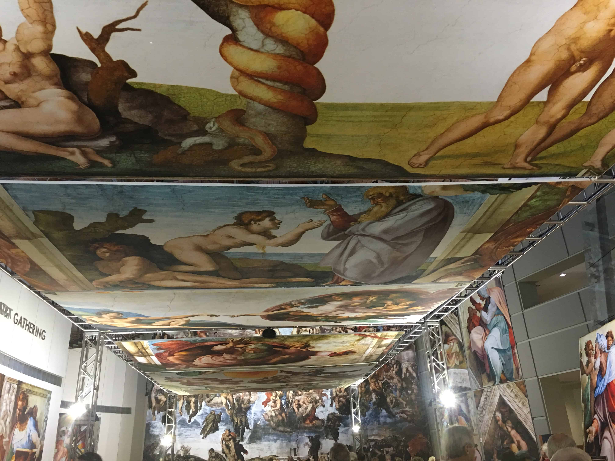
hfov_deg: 61.7
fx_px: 515
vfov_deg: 48.2
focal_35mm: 29
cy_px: 230
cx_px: 308
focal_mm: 4.2
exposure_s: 1/10
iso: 80
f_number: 2.2
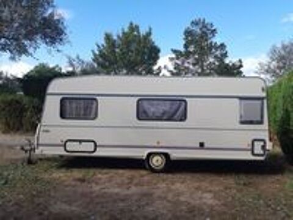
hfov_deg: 67.3
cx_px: 146
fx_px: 220
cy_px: 110
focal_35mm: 26
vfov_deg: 53.1
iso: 40
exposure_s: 1/1055
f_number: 1.7
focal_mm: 3.93
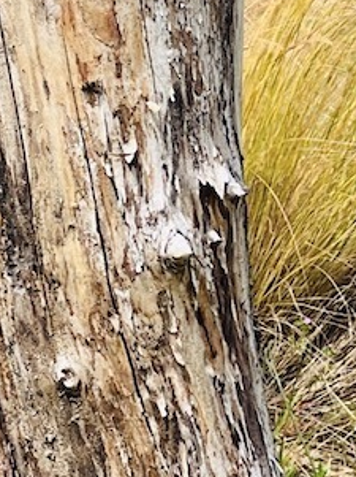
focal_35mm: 327
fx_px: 4494
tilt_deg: -0.9
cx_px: 171
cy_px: -274
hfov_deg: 4.5
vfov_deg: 6.0
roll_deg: +0.6
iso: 32
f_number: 2.8
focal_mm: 9
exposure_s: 1/381
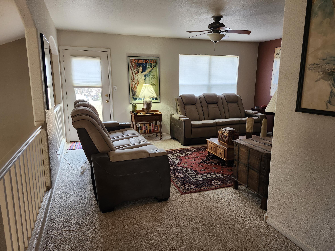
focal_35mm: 23
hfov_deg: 73.9
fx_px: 223
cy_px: 126
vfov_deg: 58.9
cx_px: 168
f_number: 1.8
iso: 400
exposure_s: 1/120
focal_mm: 5.54
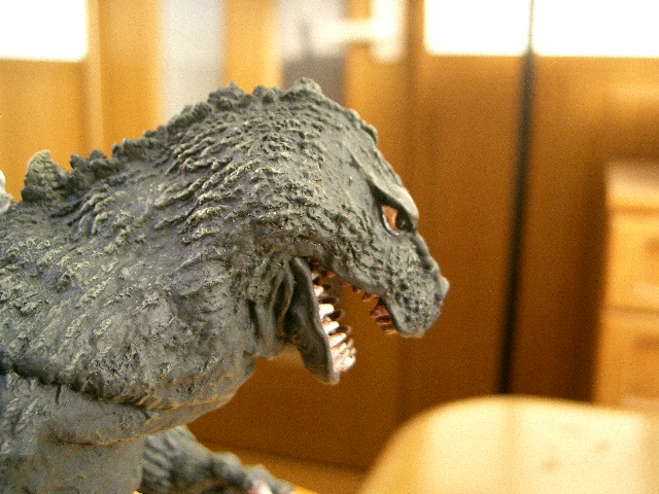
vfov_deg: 36.8
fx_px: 742
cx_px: 330
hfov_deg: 47.9
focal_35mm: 39
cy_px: 247
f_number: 2.8
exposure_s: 1/25
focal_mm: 8
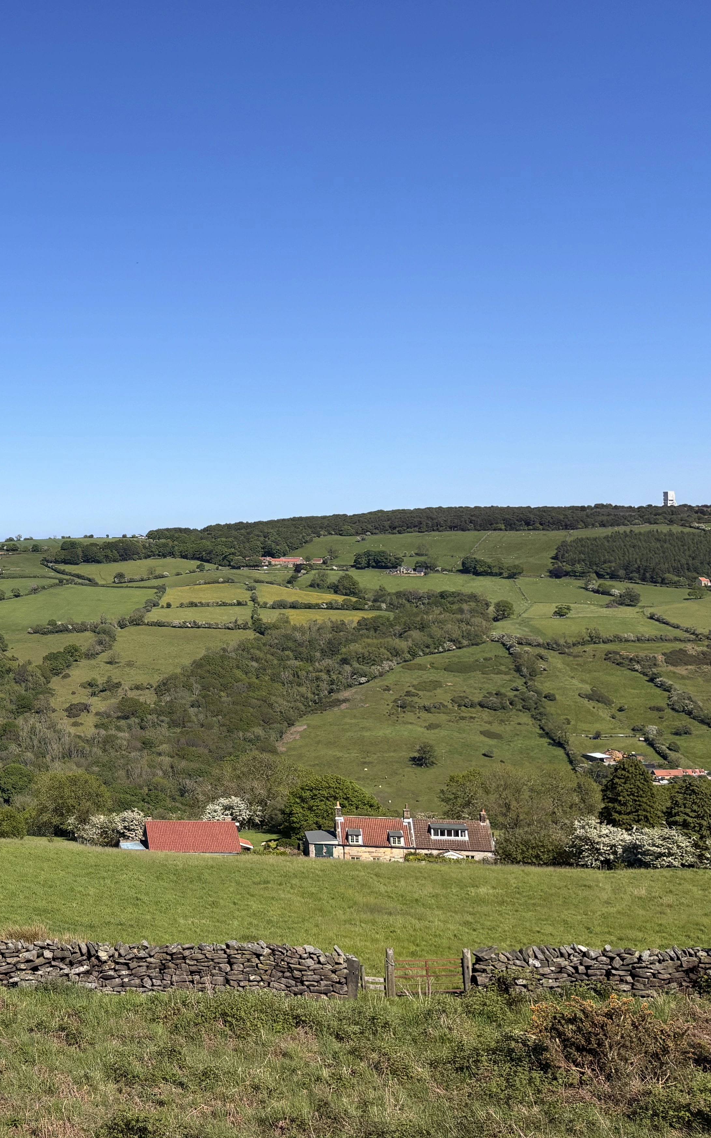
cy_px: 499
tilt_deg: +2.2
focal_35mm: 45
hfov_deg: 25.7
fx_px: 1395
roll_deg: +1.4
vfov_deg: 44.3
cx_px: -132
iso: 50
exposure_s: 1/4425
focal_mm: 5.96
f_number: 1.6
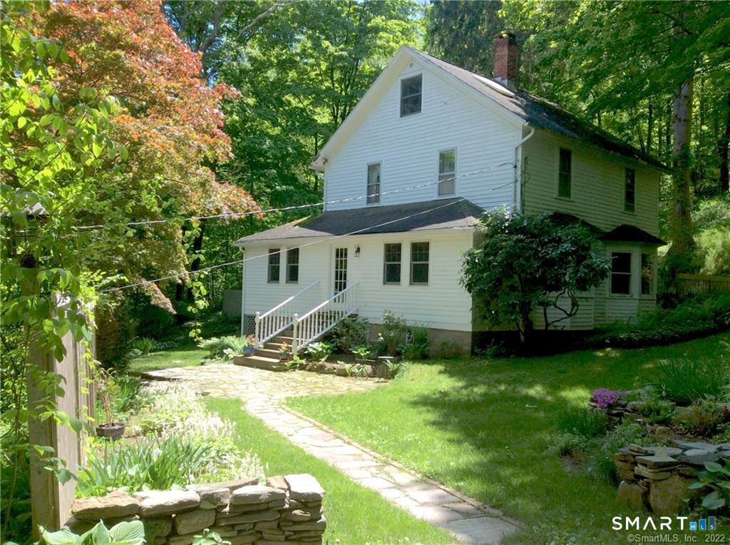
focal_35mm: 32
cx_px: 365
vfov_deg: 44.0
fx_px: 674
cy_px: 272
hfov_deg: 56.9
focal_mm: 3.3
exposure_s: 1/489
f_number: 2.4
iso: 32
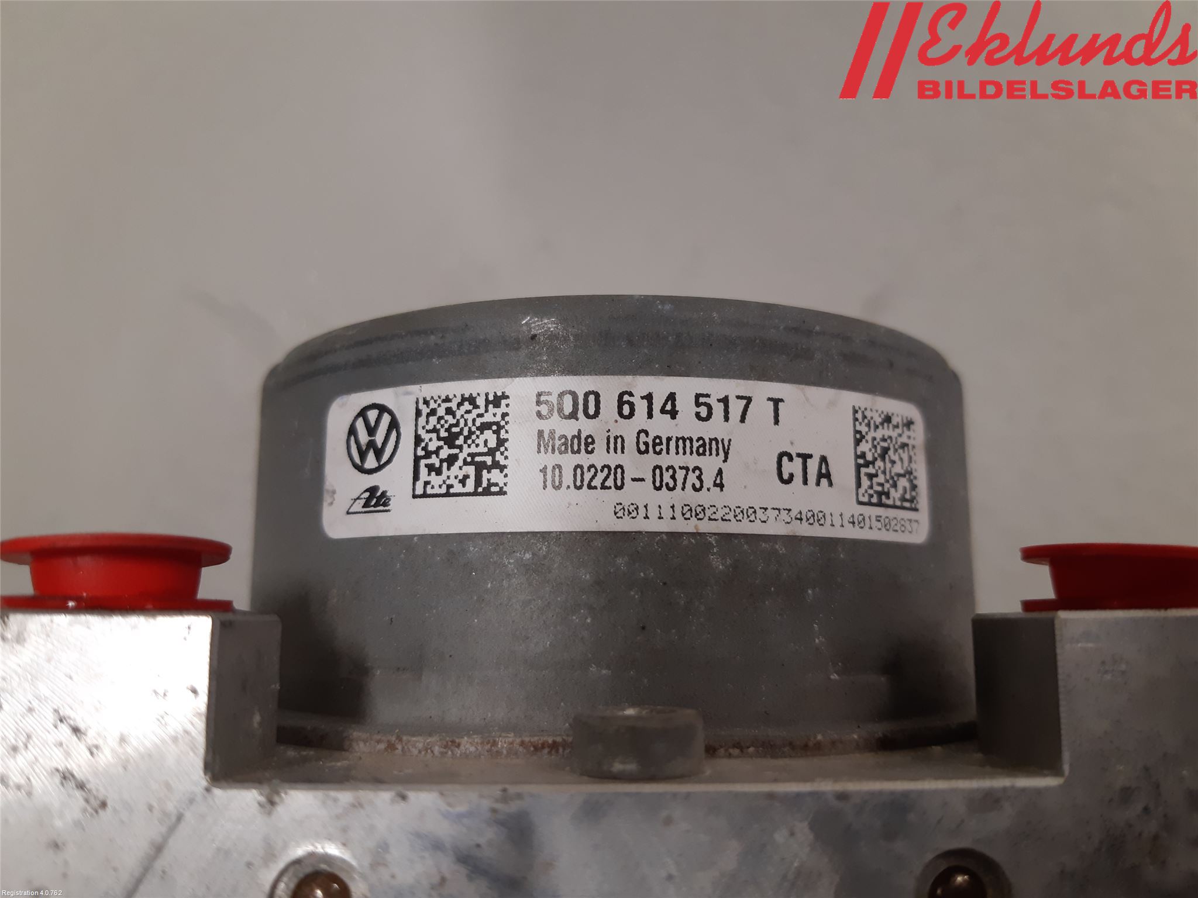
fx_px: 900
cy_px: 449
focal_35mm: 26
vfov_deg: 53.1
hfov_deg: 67.3
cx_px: 599
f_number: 1.7
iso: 100
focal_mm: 3.93
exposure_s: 1/50
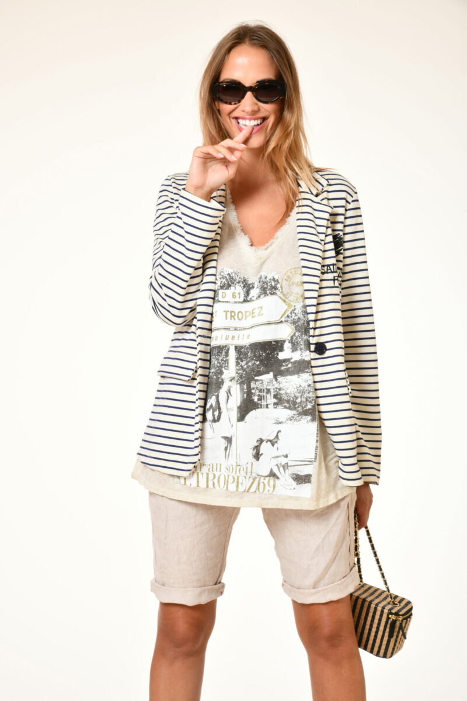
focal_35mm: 92
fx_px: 1790
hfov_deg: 14.9
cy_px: 350
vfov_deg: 22.1
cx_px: 234
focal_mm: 92
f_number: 16
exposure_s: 1/250
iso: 100
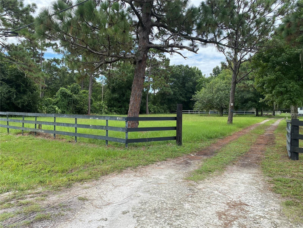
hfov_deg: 67.3
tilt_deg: -1.2
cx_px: 152
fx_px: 228
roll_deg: -1.6
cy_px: 114
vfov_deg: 53.1
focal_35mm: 26
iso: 32
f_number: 1.8
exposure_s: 1/1007
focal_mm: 4.25
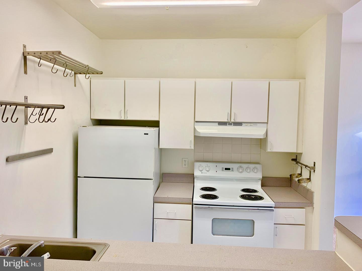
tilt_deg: -2.4
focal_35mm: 26
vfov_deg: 53.1
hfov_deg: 67.3
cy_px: 136
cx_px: 181
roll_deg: -1.9
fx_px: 272
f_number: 1.8
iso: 50
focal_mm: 4.25
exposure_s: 1/60
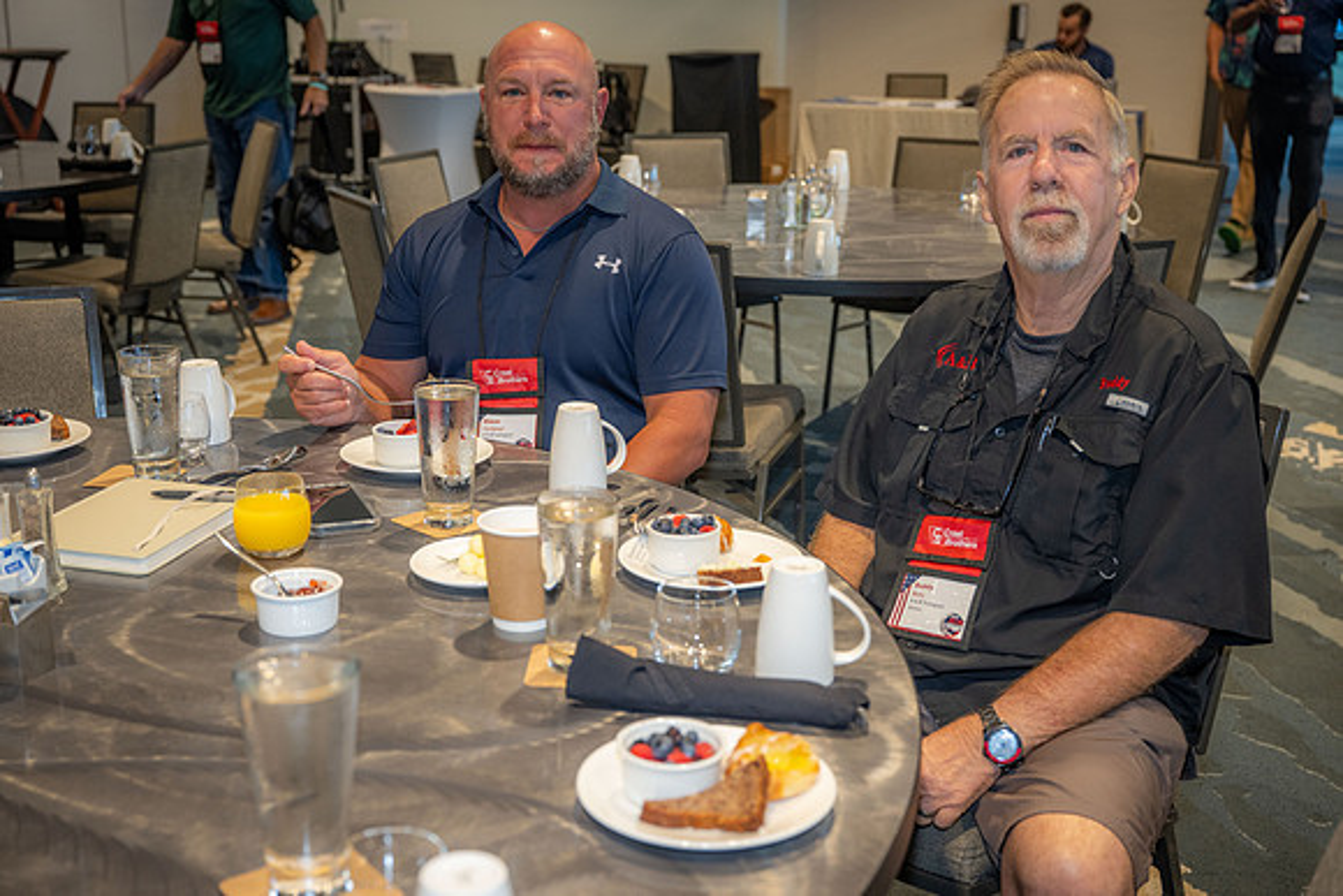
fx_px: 1604
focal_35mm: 43
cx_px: 672
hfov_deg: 45.4
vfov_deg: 31.2
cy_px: 448
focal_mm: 43
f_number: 4
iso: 640
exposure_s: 1/100
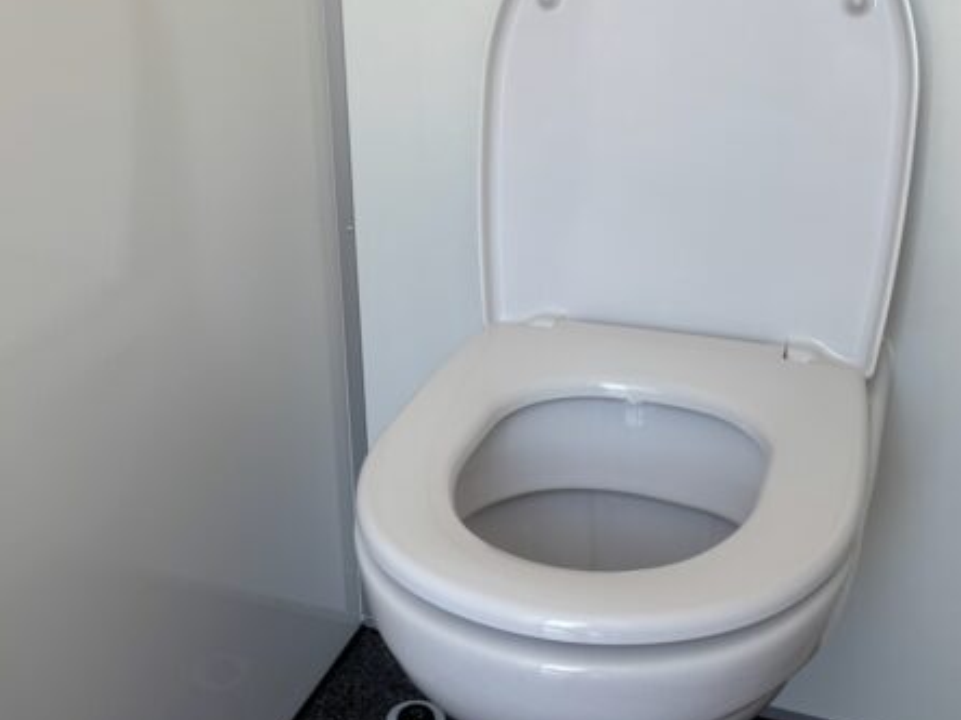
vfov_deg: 31.9
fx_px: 1249
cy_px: 231
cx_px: 413
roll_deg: -0.4
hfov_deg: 42.0
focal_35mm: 45
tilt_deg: -19.4
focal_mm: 5.96
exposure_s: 1/128
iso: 32
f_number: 1.6
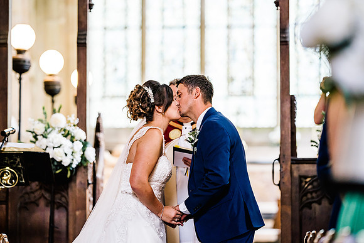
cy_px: 122
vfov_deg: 9.7
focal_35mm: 141
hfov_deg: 14.5
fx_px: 1427
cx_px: 182
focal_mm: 135
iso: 2000
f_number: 2.2
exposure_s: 1/250
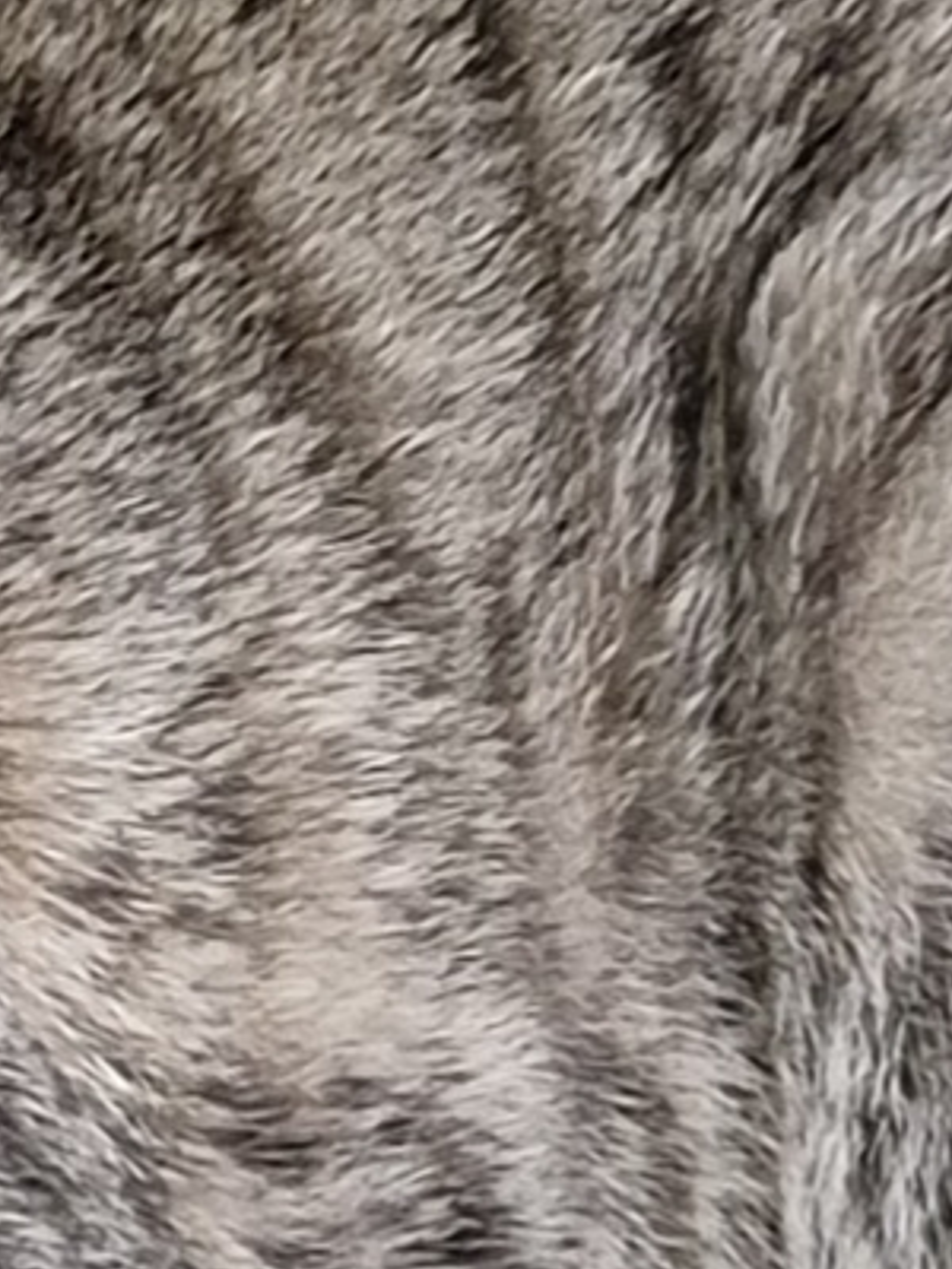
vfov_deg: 14.7
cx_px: -41
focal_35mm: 134
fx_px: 4914
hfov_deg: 10.9
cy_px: 638
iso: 1250
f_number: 1.8
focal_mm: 5.4
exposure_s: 1/100
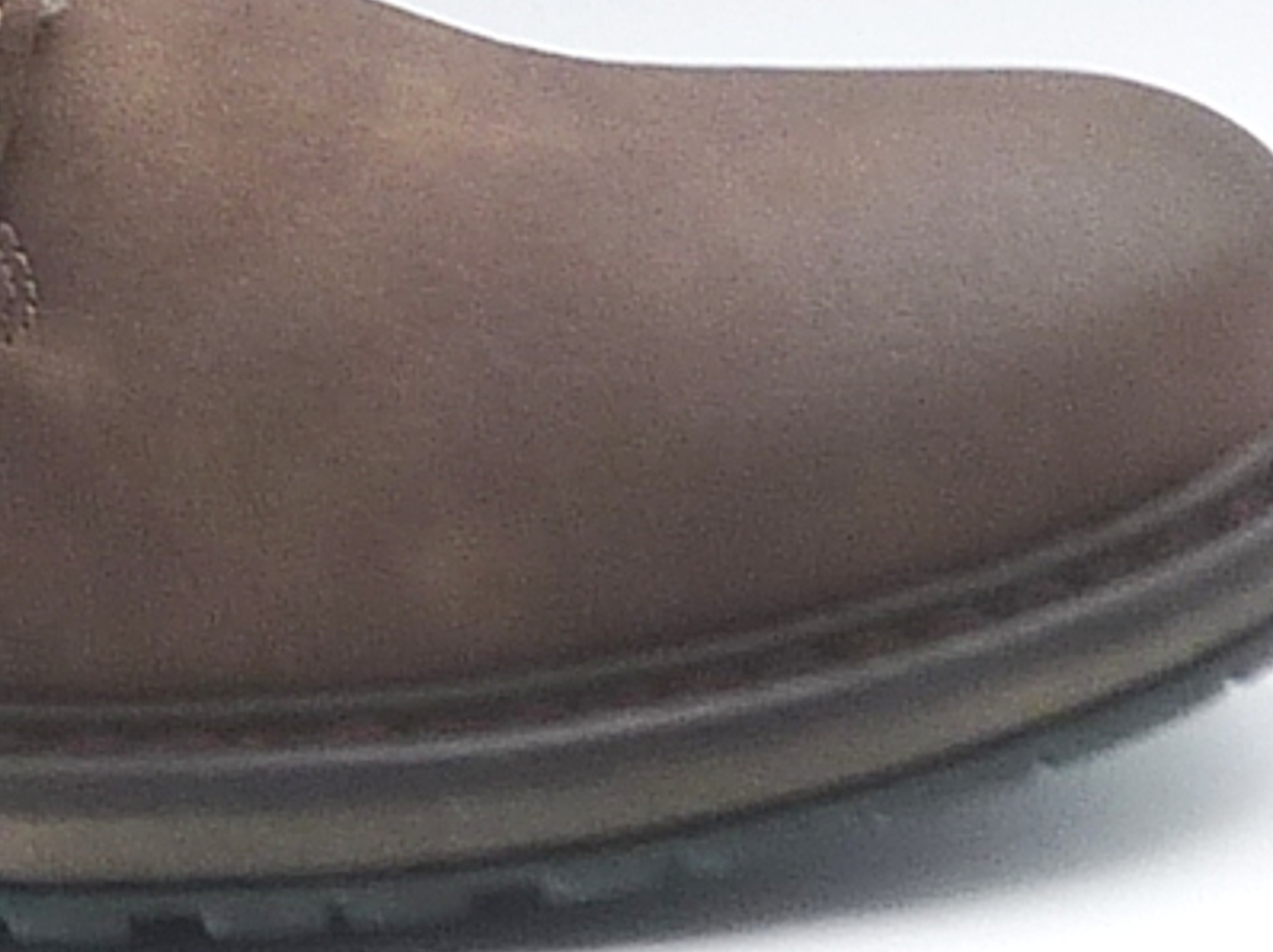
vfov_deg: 7.6
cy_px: -227
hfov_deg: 10.1
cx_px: -371
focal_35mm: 193
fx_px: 7093
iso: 100
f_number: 4
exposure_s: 1/160
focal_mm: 4.8
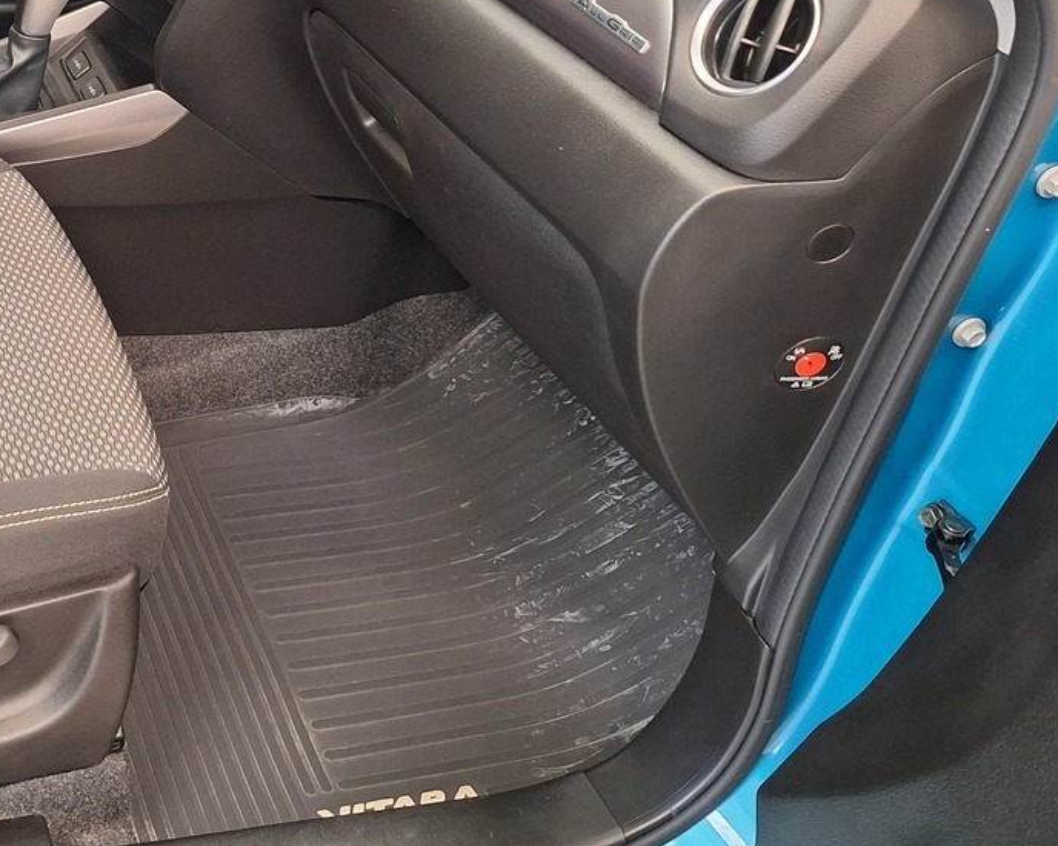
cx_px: -38
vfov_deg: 30.9
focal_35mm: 47
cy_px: 120
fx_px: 1471
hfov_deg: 35.2
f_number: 1.8
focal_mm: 5.54
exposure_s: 1/25
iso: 250
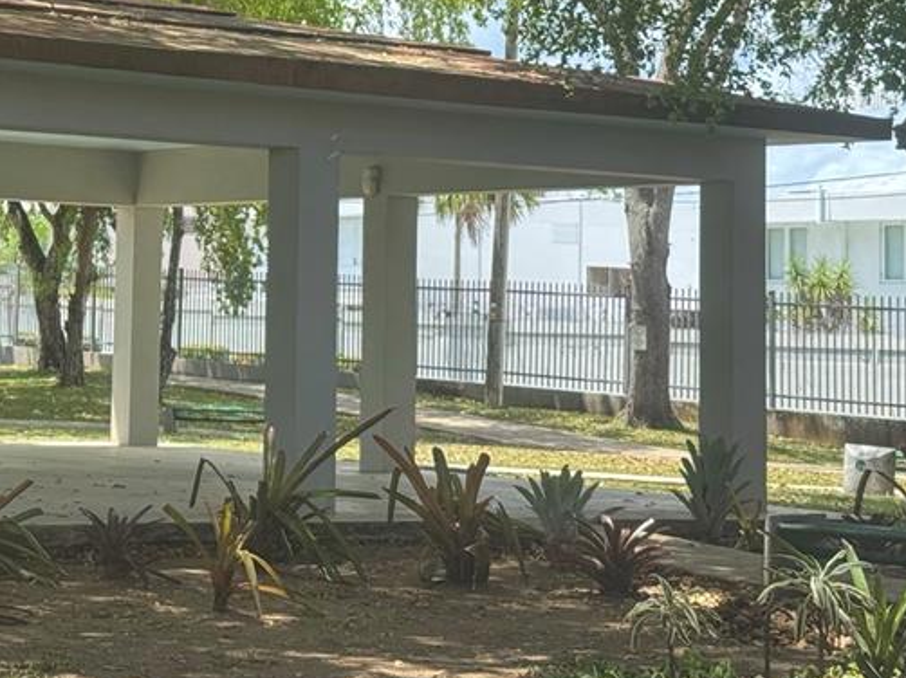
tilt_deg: +4.2
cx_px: 27
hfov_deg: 19.5
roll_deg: -2.2
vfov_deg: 15.0
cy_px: 99
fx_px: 2564
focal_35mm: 98
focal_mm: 6.76
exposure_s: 1/1011
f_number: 1.78
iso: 64
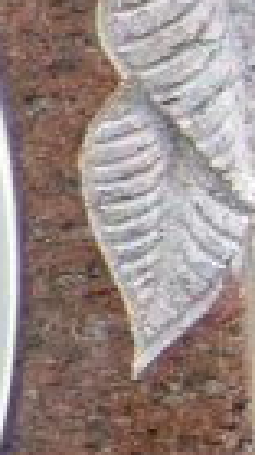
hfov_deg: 3.7
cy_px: 137
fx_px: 3384
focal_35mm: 281
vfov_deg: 7.7
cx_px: -1278
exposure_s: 1/41.6
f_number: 3.2
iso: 50
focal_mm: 8.9
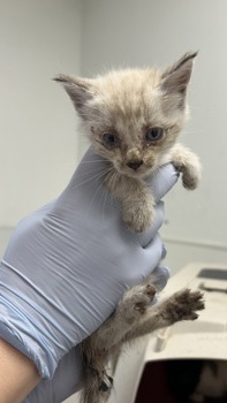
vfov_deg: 58.0
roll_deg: -0.6
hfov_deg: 34.6
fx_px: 364
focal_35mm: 34
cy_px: 212
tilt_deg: -1.0
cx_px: 134
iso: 64
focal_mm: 5.7
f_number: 1.5
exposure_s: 1/120
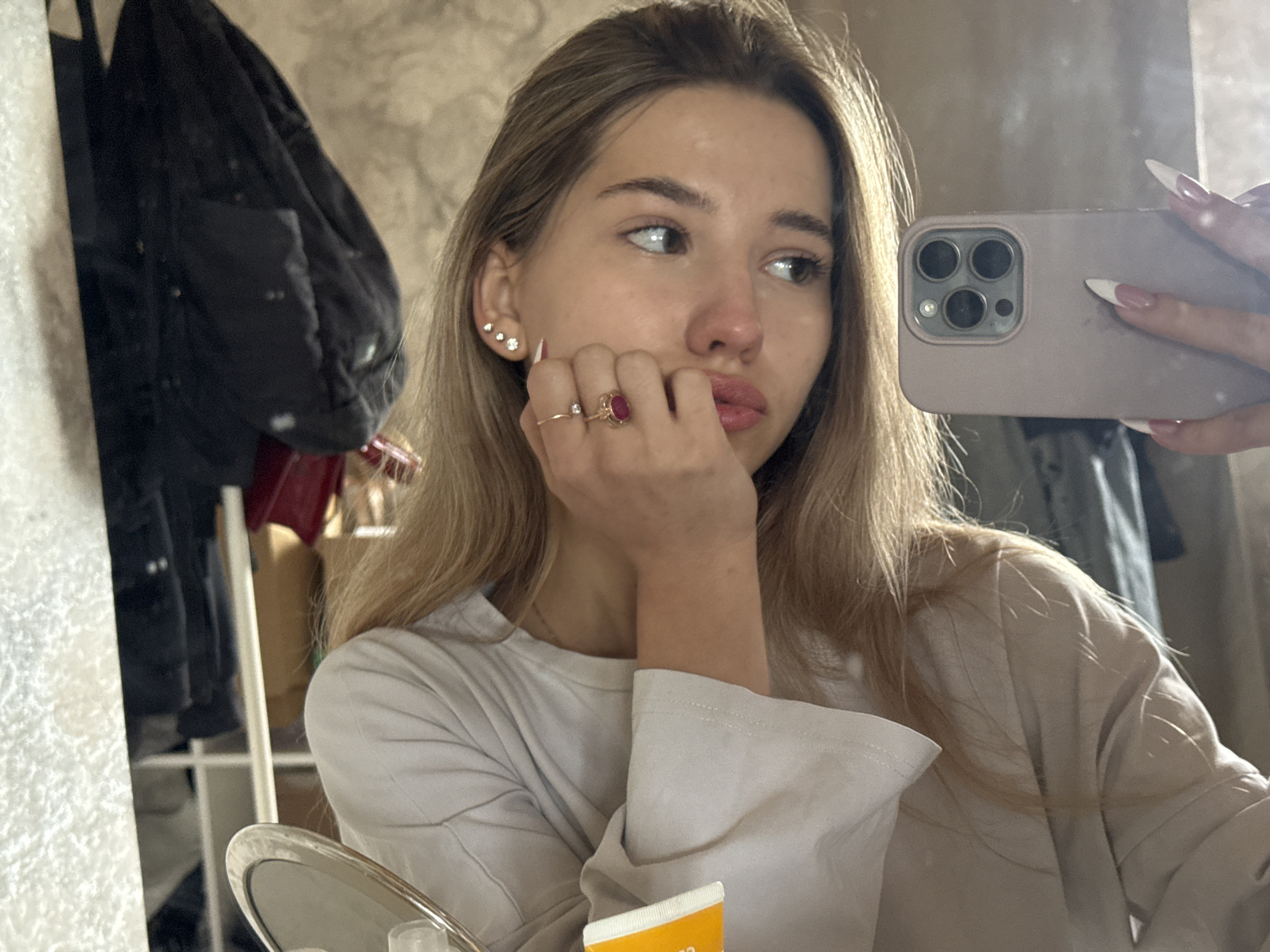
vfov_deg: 30.3
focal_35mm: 48
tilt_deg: -4.2
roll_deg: +4.7
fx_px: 1761
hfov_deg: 39.7
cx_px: 635
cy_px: 476
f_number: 1.78
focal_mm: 6.76
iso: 400
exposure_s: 1/40
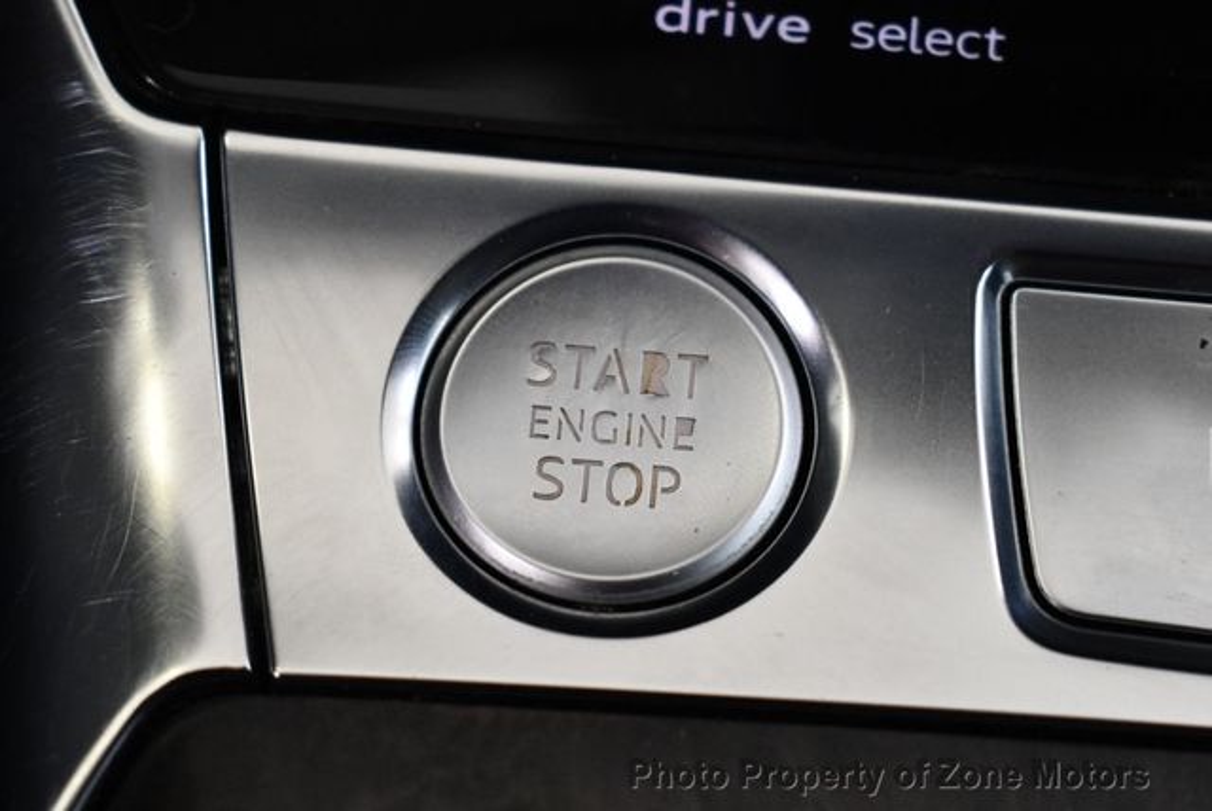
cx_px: 606
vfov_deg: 16.3
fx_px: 2831
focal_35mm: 84
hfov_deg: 24.2
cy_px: 406
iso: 2500
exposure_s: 1/125
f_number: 5
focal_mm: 42
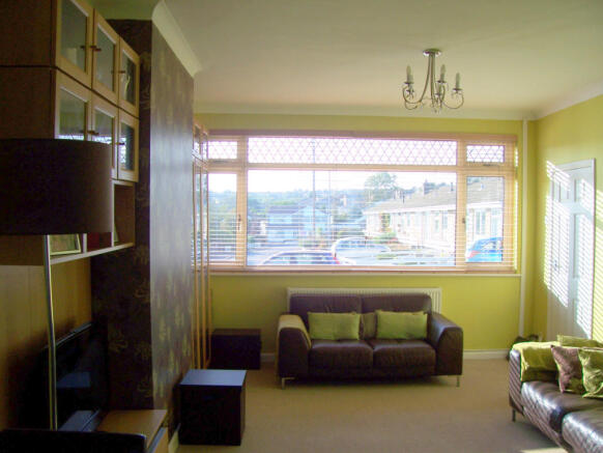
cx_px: 302
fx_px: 593
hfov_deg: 53.9
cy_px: 226
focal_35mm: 34
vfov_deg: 41.8
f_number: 2.7
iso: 80
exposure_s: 1/320
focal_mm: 5.6
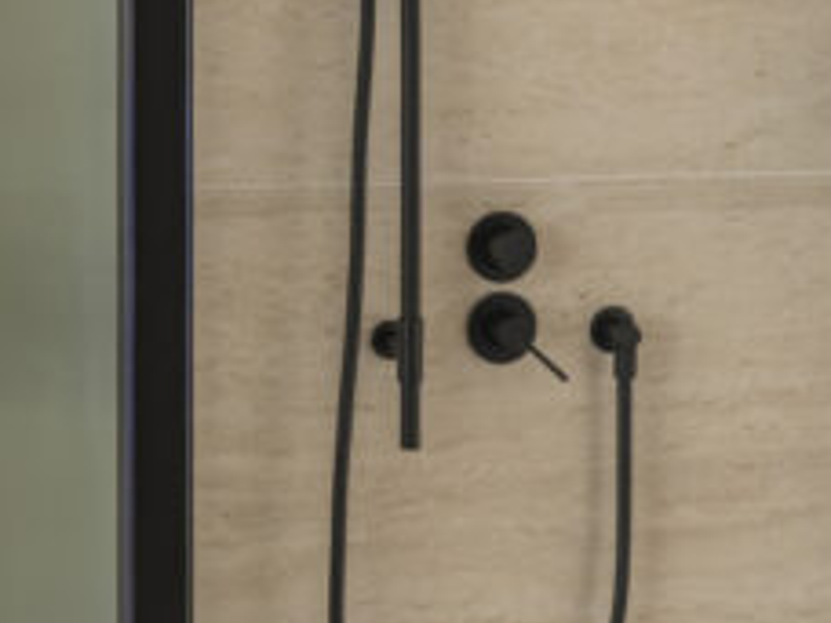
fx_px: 3001
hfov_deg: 15.2
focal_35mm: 125
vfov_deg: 11.9
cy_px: 372
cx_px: 1008
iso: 200
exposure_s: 1/4
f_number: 9
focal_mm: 29
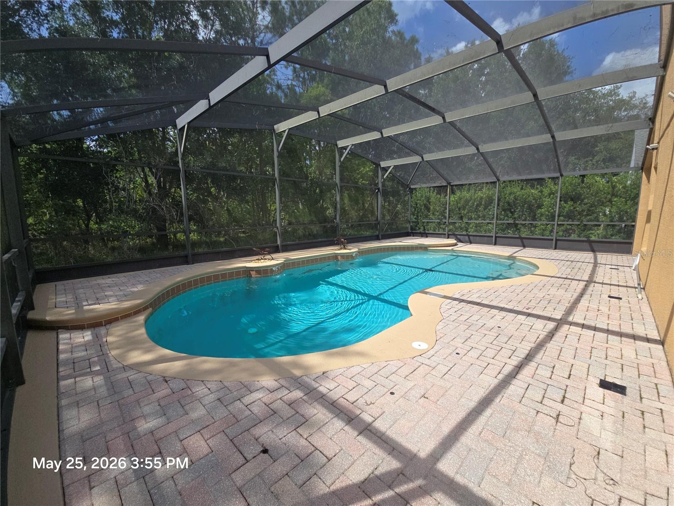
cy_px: 253
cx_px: 337
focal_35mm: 13
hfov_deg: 106.2
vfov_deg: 89.9
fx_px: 253
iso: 50
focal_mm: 2.2
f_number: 2.2
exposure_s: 1/1441
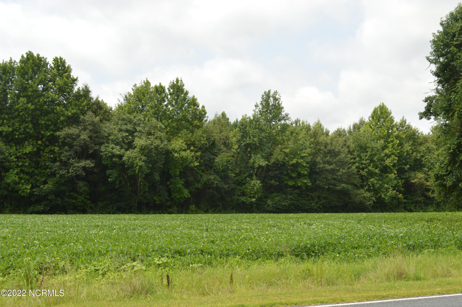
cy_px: 154
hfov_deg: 43.6
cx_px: 231
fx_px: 577
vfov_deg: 29.8
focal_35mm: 45
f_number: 8
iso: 100
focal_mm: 30
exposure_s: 1/200
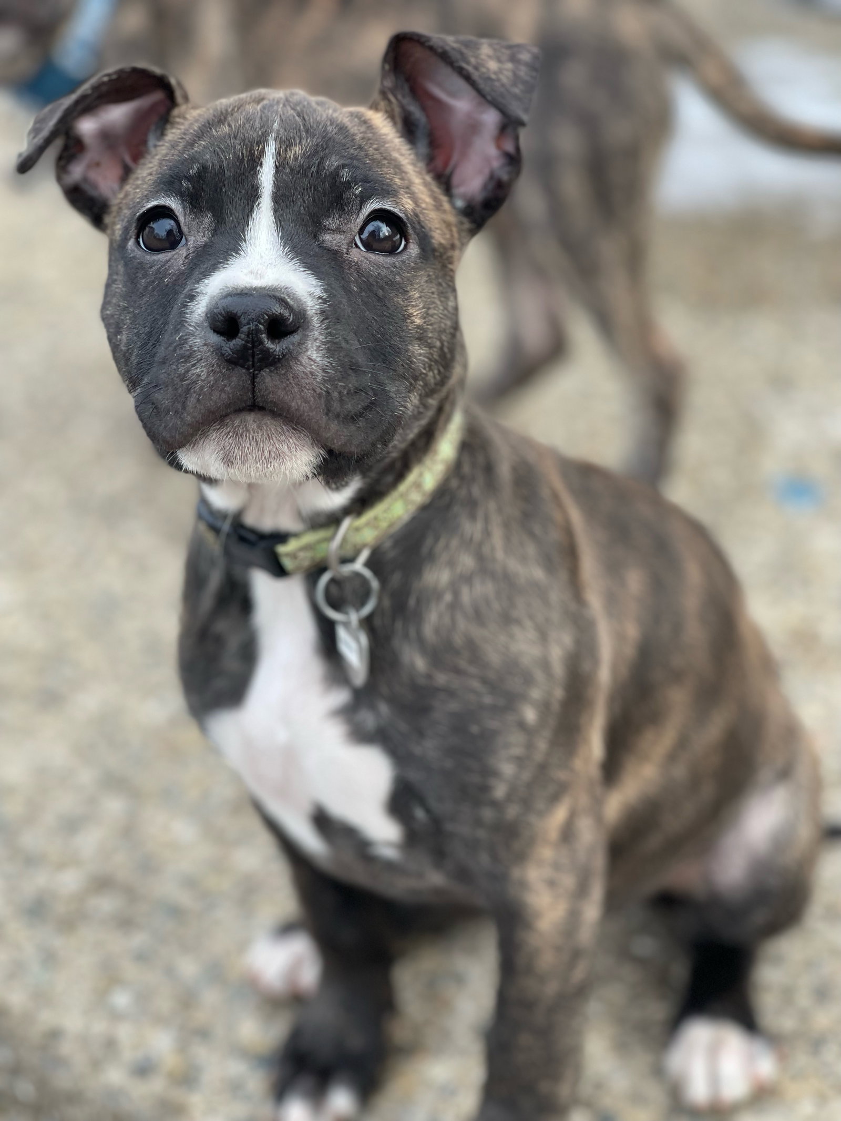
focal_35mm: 64
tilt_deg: -28.3
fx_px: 2073
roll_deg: +3.1
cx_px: 420
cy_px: 560
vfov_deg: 30.3
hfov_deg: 22.9
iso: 50
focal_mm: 7.5
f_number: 2.2
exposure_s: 1/121
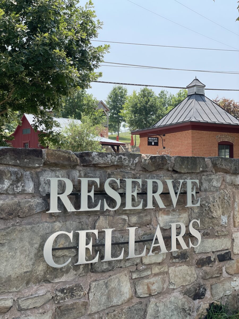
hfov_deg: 28.0
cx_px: 120
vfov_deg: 36.8
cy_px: 160
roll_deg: -0.3
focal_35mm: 52
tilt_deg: +3.7
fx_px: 479
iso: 32
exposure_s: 1/1261
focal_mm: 6
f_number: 2
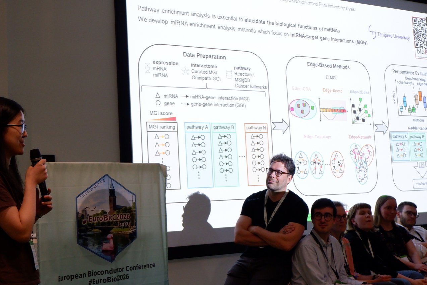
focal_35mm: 50
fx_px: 593
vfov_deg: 27.0
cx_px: 175
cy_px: 138
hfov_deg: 39.4
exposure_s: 1/200
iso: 2000
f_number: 4.2
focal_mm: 21.5
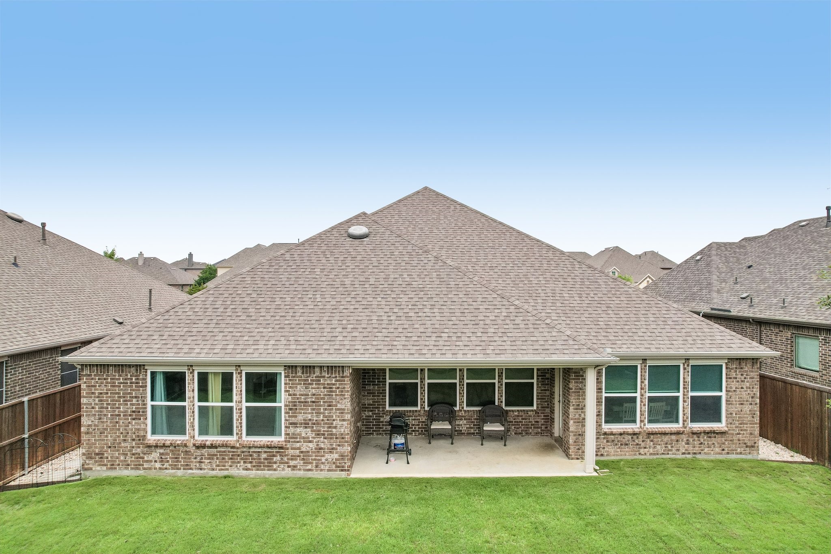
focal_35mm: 22
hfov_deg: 78.6
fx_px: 508
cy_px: 277
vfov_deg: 57.2
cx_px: 416
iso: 100
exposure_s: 1/3200
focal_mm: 8.4
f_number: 2.8
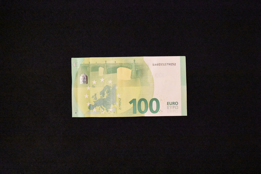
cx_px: 130
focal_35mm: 36
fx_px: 261
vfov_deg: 36.9
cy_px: 87
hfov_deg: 53.1
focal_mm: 24
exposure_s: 1/60
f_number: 8
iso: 25600
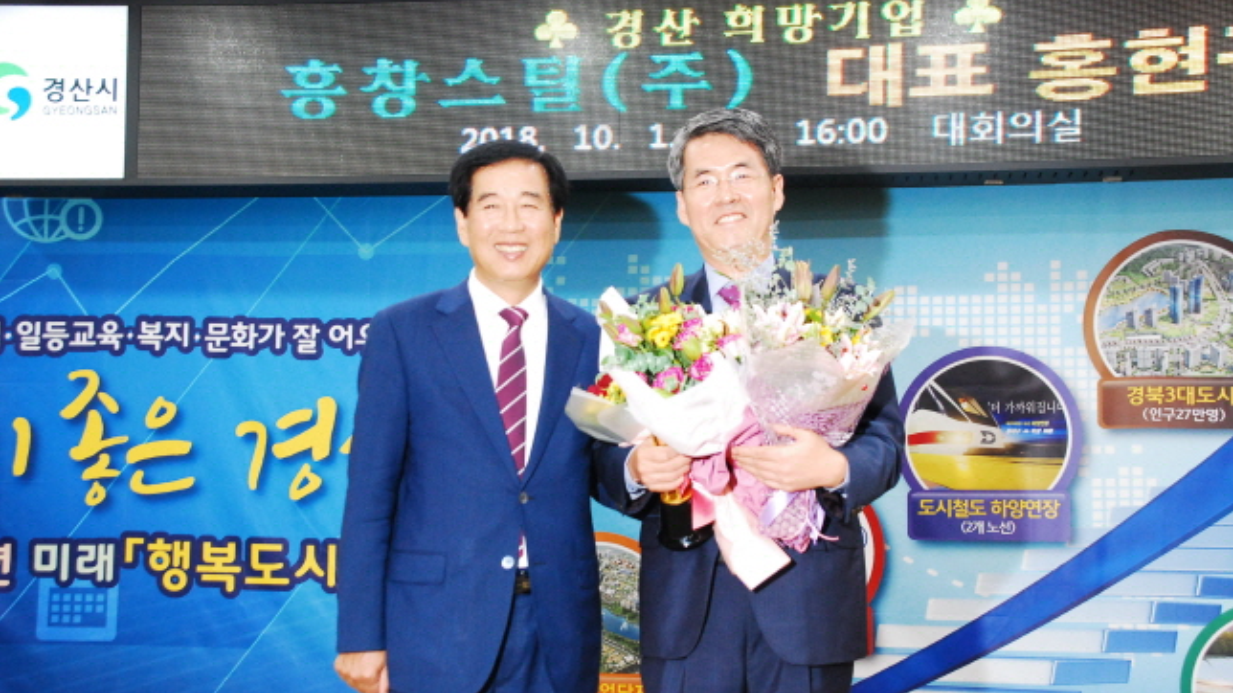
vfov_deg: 22.2
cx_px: 620
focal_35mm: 54
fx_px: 1765
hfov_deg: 38.5
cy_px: 406
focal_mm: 34
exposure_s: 1/80
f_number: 6.3
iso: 1250
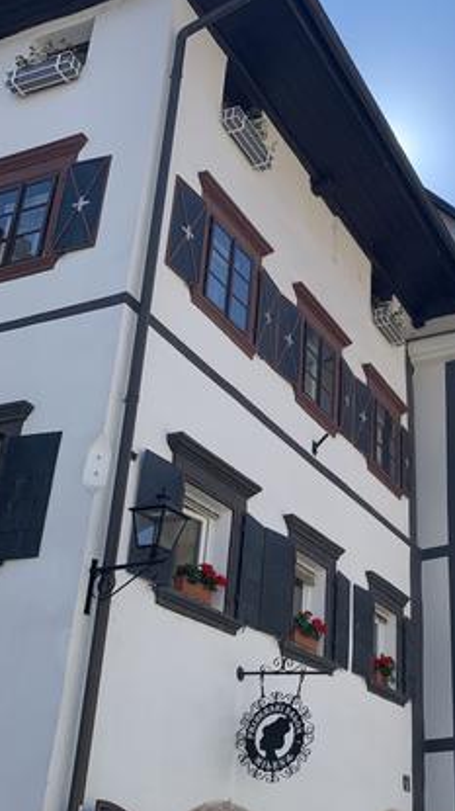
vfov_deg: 49.2
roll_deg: +0.1
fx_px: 881
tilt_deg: +25.2
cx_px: 424
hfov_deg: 27.7
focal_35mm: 41
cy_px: 477
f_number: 1.8
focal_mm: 4.25
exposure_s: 1/1585
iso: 25
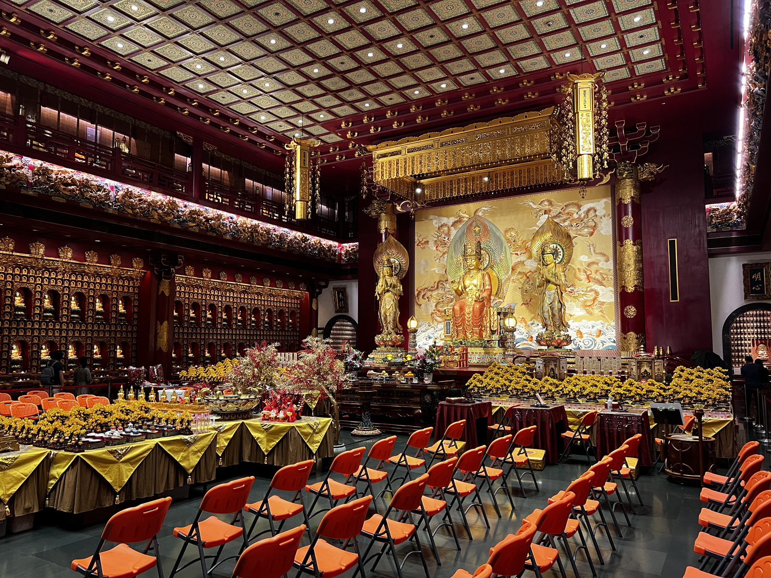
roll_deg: -0.4
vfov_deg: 53.1
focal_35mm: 26
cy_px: 289
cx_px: 386
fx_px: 579
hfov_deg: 67.3
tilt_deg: +5.4
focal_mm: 5.7
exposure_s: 1/50
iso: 200
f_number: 1.5
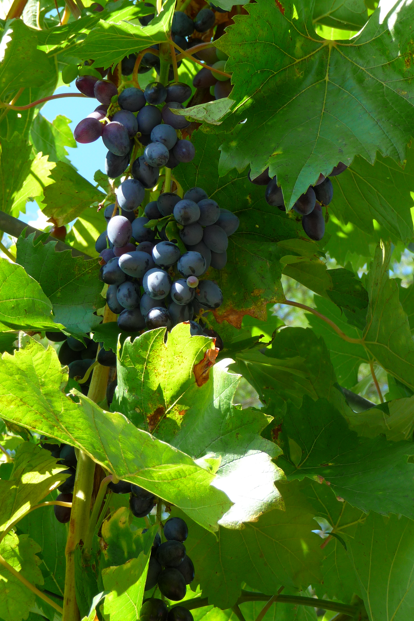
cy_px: 311
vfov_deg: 18.9
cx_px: 234
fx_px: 1863
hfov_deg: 12.7
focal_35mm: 108
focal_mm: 17.5
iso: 100
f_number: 4.7
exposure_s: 1/100
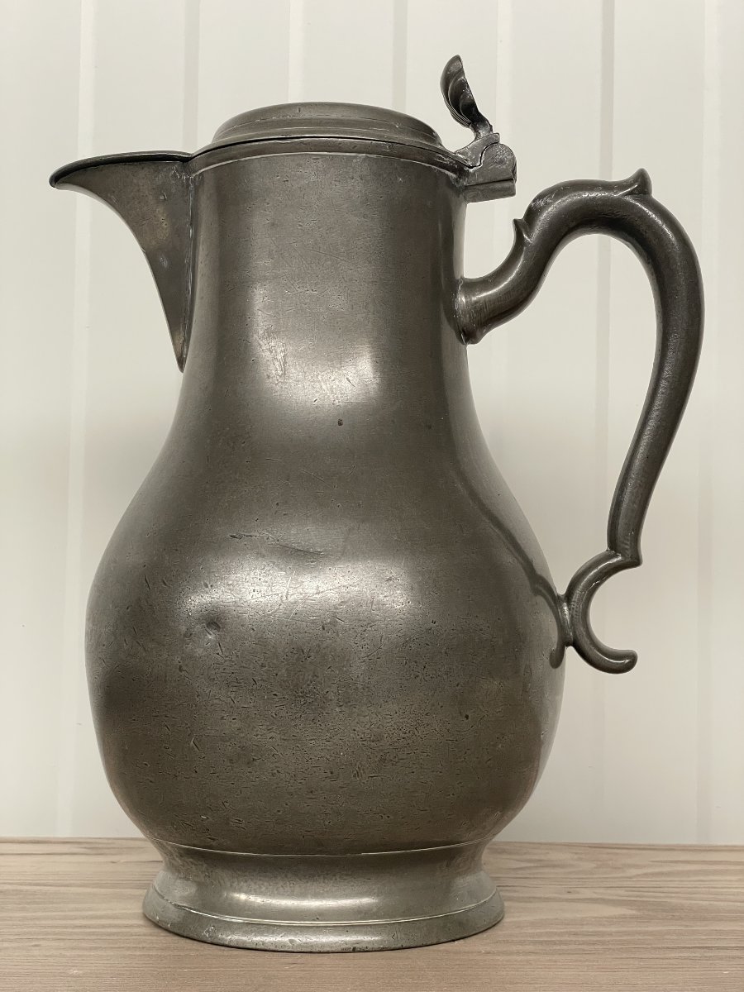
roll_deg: -0.4
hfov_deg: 28.0
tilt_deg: +3.9
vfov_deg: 36.8
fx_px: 1490
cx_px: 372
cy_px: 496
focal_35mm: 52
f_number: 2
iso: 200
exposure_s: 1/99
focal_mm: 6
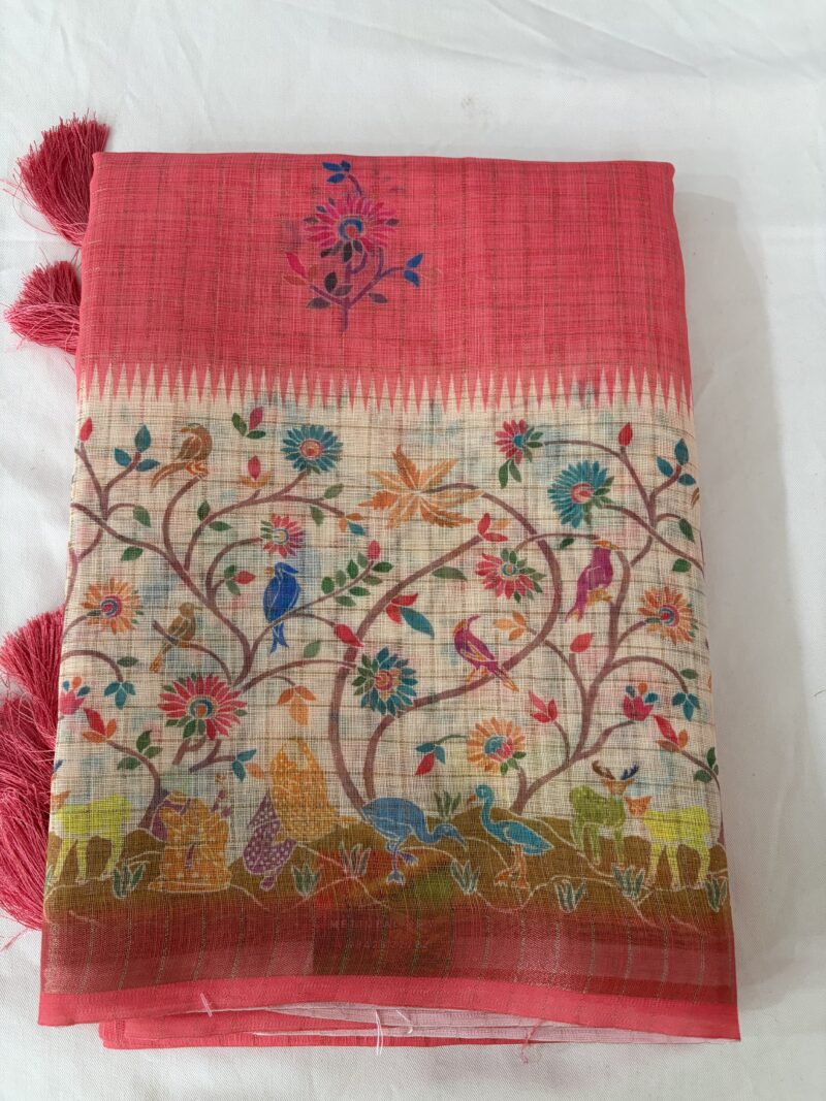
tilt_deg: -80.2
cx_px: 413
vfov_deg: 67.3
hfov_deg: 53.1
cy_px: 550
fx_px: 827
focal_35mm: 26
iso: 200
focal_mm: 5.96
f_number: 1.6
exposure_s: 1/50
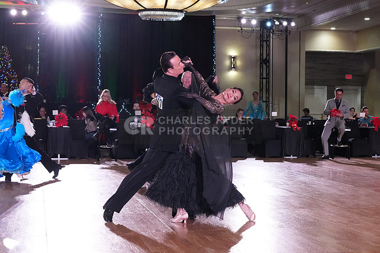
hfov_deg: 33.4
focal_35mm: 60
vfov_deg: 22.6
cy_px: 126
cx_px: 190
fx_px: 633
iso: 5000
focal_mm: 40
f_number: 5.6
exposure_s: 1/320
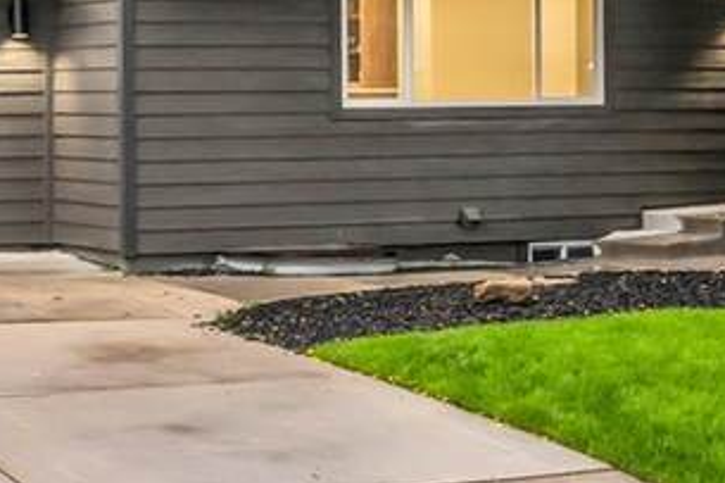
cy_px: 96
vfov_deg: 10.8
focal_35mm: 126
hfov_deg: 16.2
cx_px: 487
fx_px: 2536
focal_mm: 30
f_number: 8
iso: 1250
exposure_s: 1/15
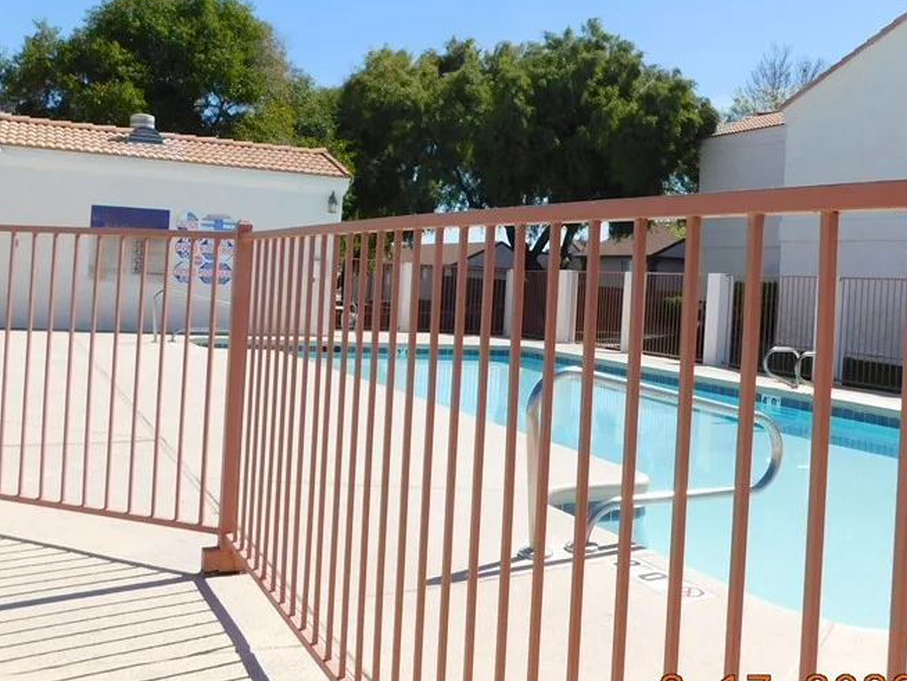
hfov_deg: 51.3
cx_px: 498
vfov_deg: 39.5
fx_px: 944
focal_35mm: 36
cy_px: 272
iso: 125
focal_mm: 4
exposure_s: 1/500
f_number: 6
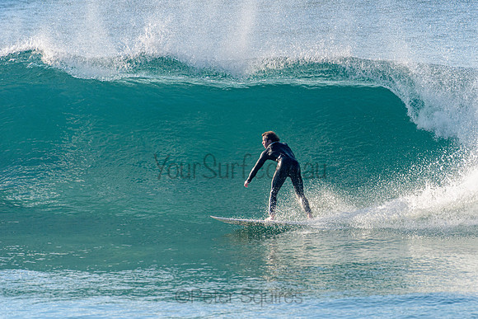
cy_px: 125
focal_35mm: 611
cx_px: 292
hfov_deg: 3.4
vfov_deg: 2.3
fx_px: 8111
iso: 320
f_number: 5.6
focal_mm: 500
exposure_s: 1/2000
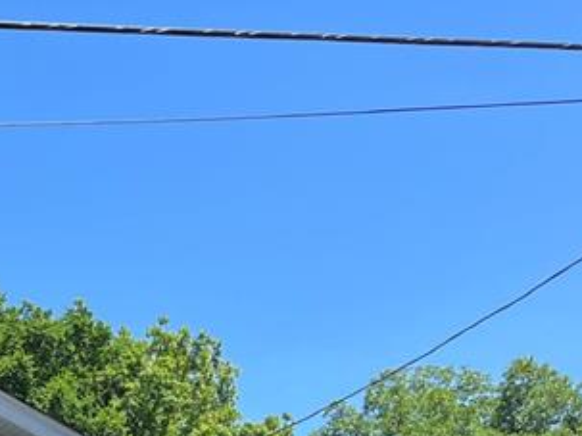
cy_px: 536
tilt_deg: +8.8
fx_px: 1479
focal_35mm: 88
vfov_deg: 16.1
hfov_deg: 19.1
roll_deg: -1.4
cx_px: -323
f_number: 1.6
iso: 50
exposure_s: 1/1458
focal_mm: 5.1
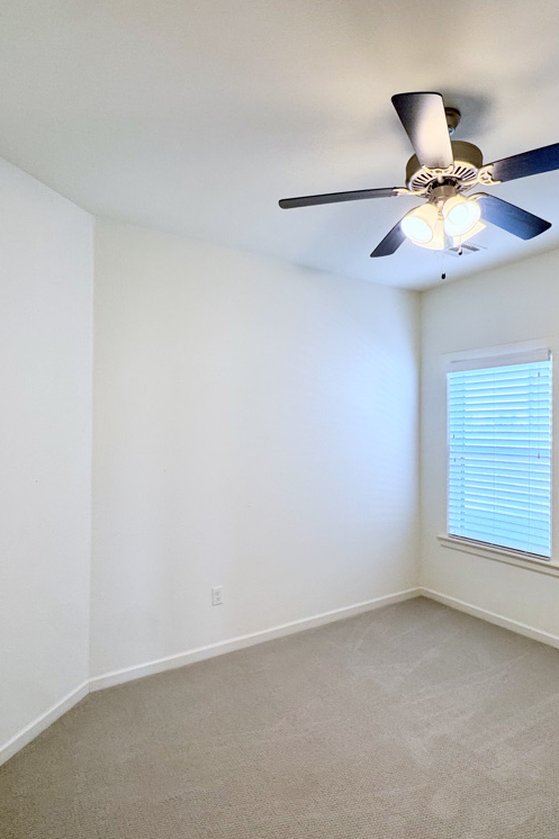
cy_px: 421
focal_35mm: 20
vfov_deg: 84.0
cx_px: 310
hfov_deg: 61.7
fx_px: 466
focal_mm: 2.22
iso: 125
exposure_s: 1/120
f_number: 2.2
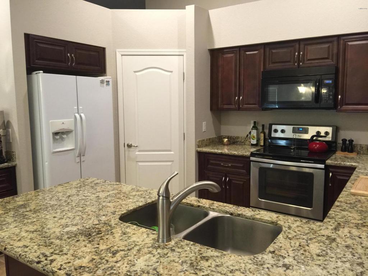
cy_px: 138
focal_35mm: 29
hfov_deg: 61.7
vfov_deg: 48.2
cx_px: 184
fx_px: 308
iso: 100
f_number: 2.2
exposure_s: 1/15
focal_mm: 4.15
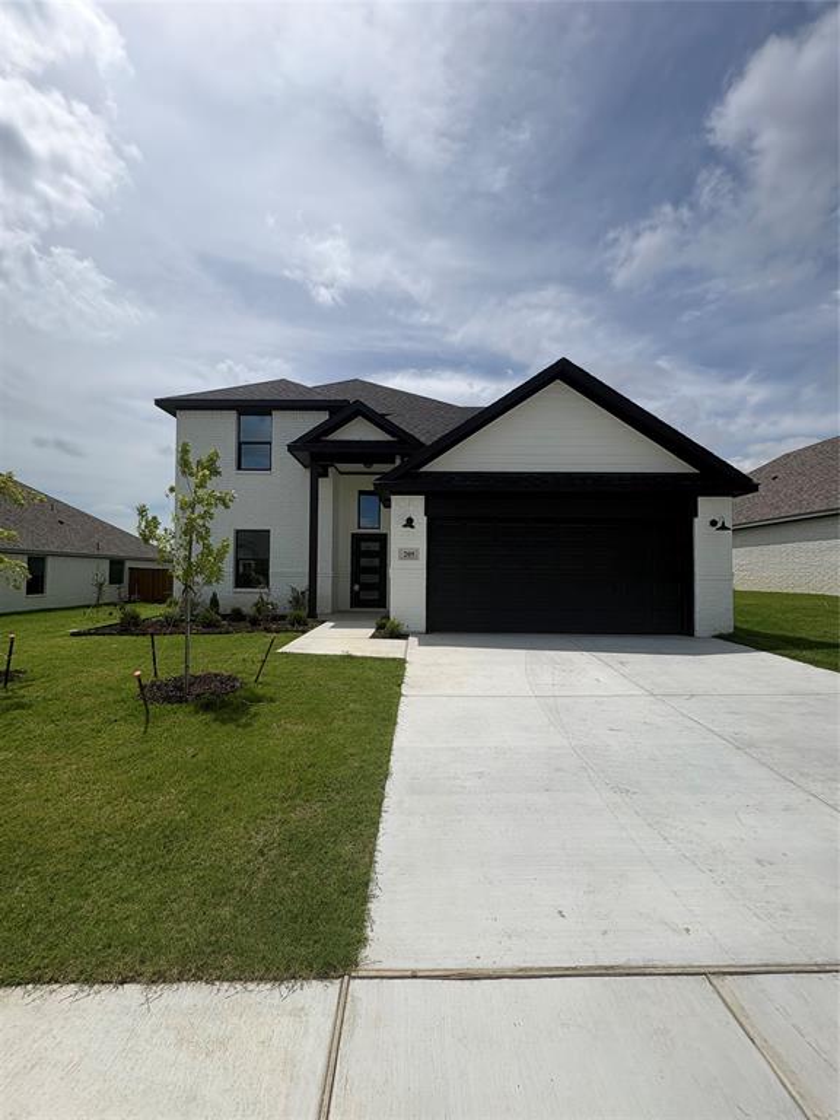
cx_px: 420
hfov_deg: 85.7
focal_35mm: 14
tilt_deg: +3.0
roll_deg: -0.7
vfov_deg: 102.1
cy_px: 560
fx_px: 453
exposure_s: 1/3717
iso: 50
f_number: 2.2
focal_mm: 2.22
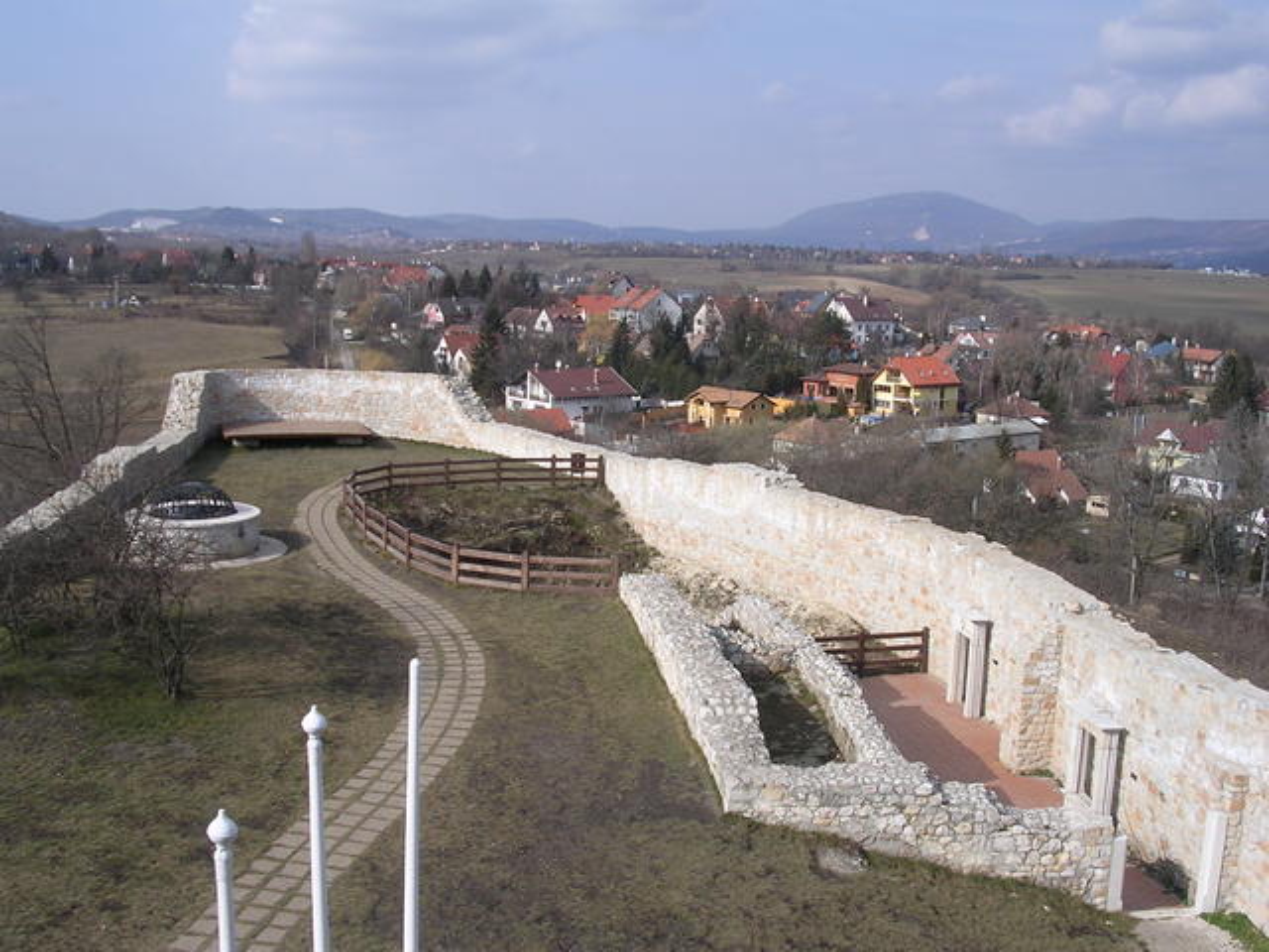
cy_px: 476
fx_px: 1393
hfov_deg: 49.0
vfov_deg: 37.7
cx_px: 634
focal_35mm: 38
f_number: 5.6
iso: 100
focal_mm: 5.8
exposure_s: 1/330
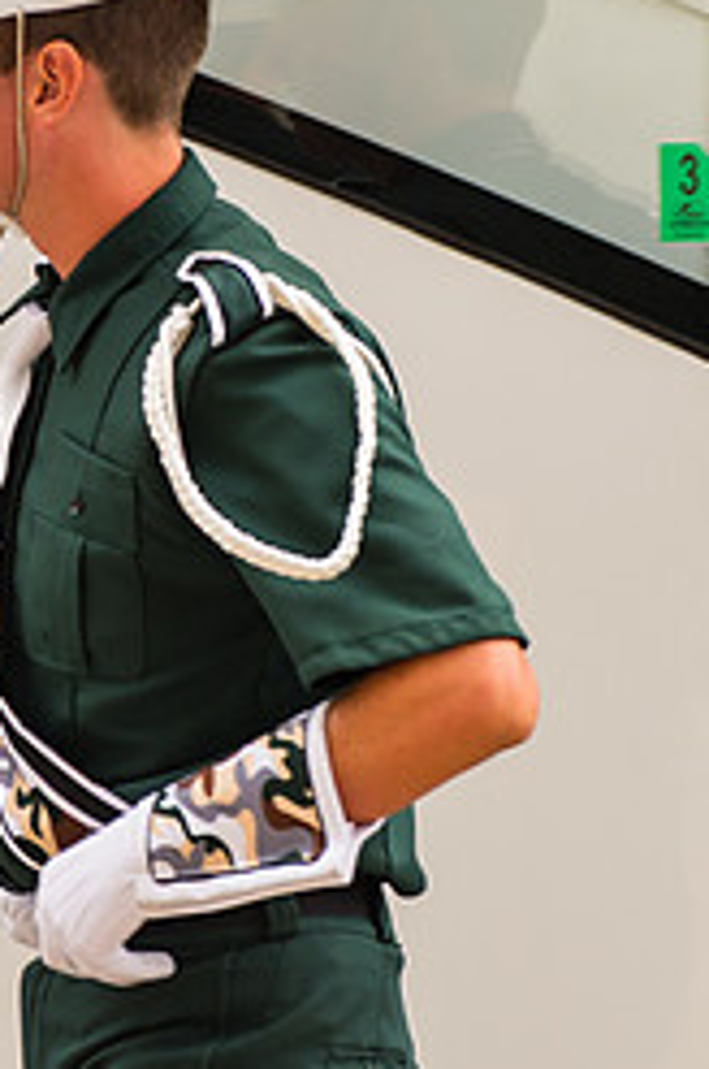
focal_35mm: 485
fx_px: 14367
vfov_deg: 4.3
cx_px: 136
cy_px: 351
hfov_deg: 2.8
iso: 500
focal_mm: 140
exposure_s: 1/160
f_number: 4.8
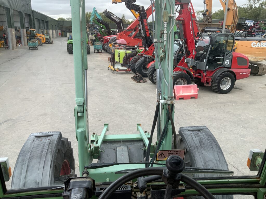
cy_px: 100
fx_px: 223
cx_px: 133
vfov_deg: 48.2
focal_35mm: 29
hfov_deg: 61.7
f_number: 1.8
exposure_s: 1/289
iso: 16
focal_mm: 3
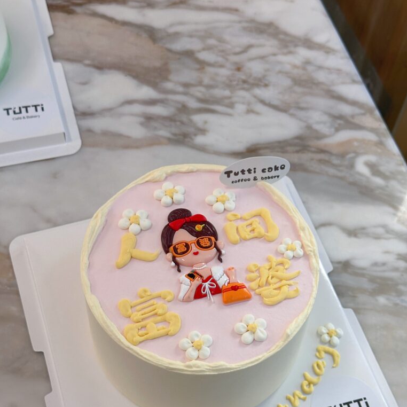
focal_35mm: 57
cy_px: 272
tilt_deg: -60.3
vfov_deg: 29.8
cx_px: 204
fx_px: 758
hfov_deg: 30.0
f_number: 1.78
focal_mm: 6.86
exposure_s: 1/50
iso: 125
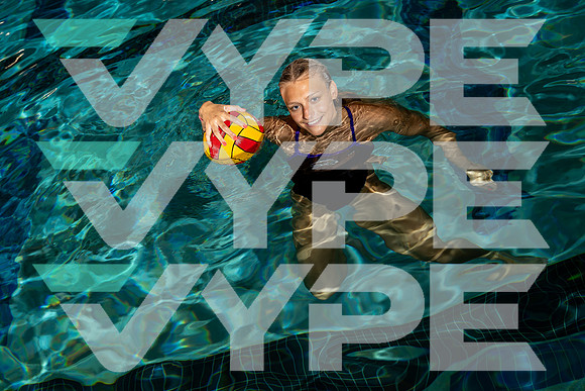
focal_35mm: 44
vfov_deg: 30.5
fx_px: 715
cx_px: 292
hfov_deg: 44.5
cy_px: 196
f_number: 4
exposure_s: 1/250
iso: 100
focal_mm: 44
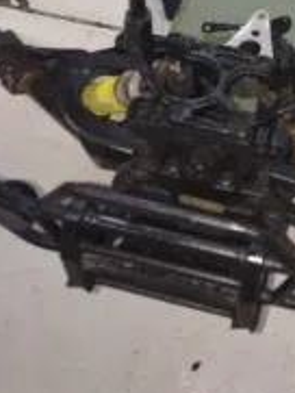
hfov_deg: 25.7
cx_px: 317
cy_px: -11
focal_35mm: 53
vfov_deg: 32.8
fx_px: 602
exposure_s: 1/33.3
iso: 1869
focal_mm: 5.25
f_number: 1.75
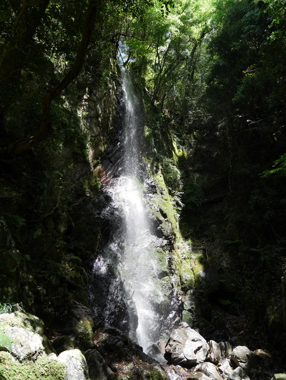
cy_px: 190
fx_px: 264
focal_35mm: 24
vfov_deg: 71.6
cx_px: 143
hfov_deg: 56.9
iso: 200
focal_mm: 12
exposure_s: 1/160
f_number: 4
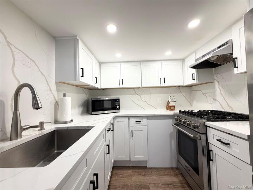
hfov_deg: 102.1
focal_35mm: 14
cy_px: 95
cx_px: 126
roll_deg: +2.1
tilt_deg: +2.2
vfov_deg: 85.7
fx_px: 102
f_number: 2.2
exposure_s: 1/120
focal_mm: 2.22
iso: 125
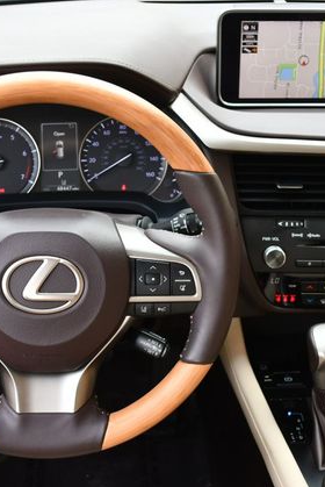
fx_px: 744
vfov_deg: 36.2
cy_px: 248
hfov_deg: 24.7
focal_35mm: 55
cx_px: 153
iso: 450
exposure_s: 1/250
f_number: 3.5
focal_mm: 18
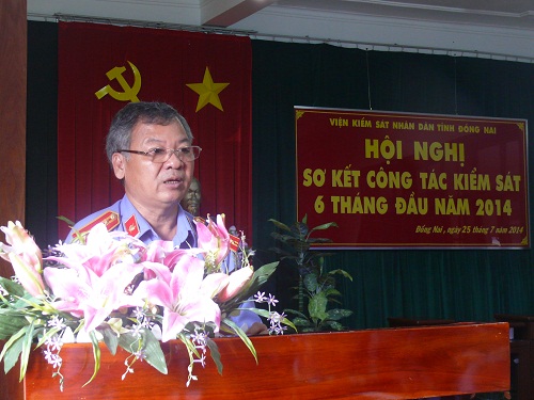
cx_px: 267
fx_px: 1049
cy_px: 200
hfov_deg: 28.6
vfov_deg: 21.6
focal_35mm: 68
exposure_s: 1/20
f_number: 3.2
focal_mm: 11.7
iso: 200
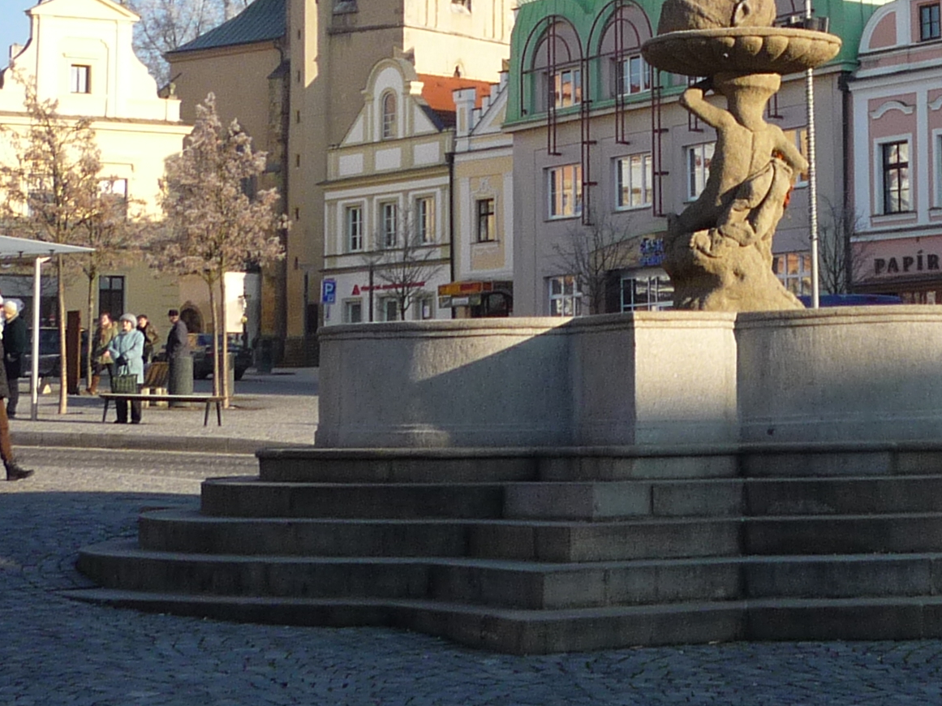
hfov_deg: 21.5
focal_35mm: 90
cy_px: 6
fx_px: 2448
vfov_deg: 16.1
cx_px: 782
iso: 100
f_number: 4
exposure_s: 1/400
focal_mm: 5.2
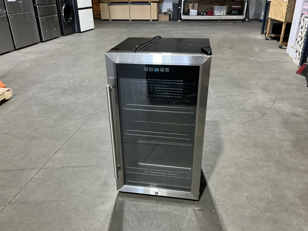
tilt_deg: -25.6
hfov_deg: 63.4
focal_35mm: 28
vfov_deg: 49.8
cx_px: 154
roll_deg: +0.7
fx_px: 249
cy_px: 116
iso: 320
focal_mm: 3
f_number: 1.8
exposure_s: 1/56
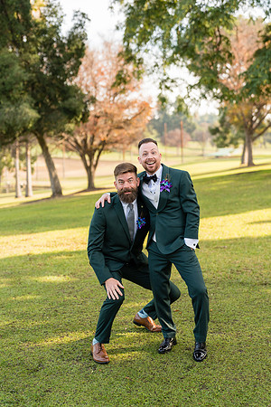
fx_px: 565
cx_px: 136
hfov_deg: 27.0
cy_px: 204
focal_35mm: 50
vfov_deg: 39.6
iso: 320
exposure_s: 1/2000
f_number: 2
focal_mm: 50
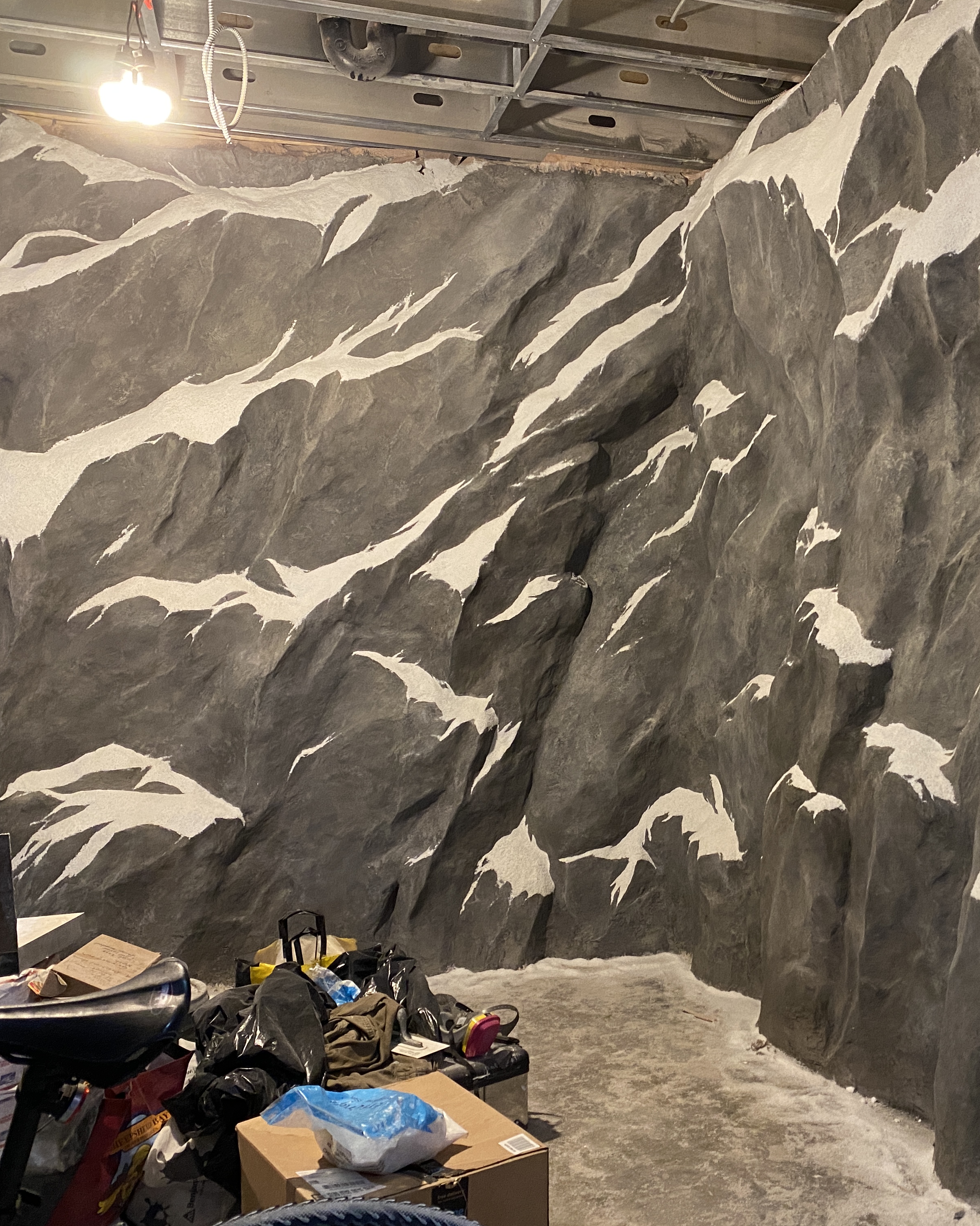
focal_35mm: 34
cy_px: 614
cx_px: 705
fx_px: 1233
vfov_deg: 52.8
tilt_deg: -1.2
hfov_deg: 42.3
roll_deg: +0.6
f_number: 1.8
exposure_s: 1/60
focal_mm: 4.25
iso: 250
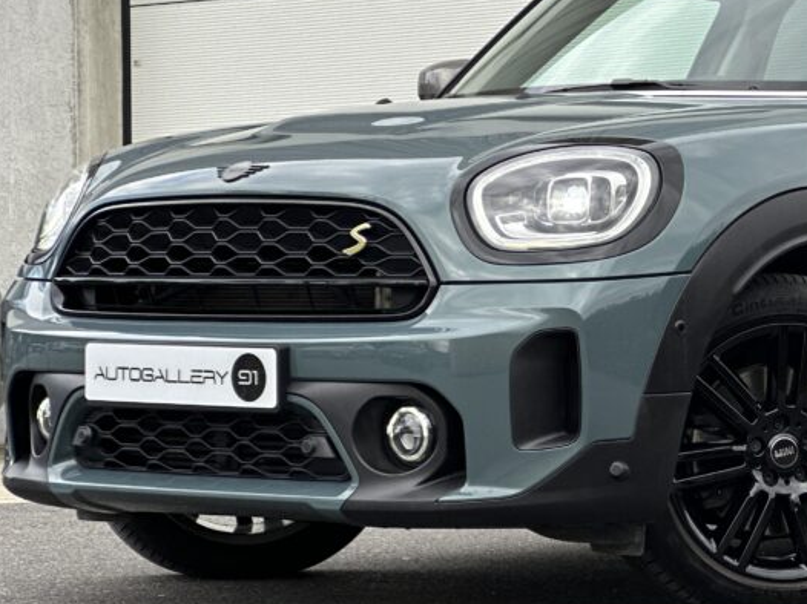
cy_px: 302
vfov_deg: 9.9
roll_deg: +0.4
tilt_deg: +0.4
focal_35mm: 150
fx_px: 3495
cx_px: 776
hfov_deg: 13.0
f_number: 2.8
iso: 50
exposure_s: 1/121
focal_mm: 9
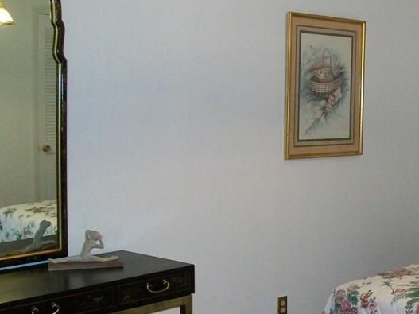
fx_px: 847
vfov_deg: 21.0
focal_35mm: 70
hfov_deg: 27.1
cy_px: 143
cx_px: 355
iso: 160
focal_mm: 6
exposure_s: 1/60
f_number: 2.7
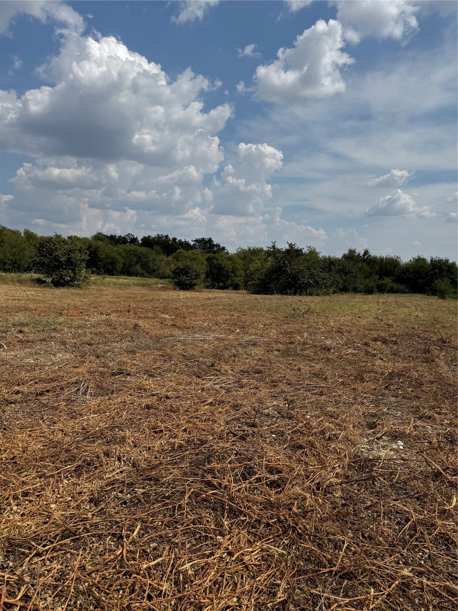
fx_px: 423
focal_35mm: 24
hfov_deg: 56.8
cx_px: 229
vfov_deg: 71.6
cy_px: 306
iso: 80
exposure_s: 1/9009
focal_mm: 6.76
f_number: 1.78
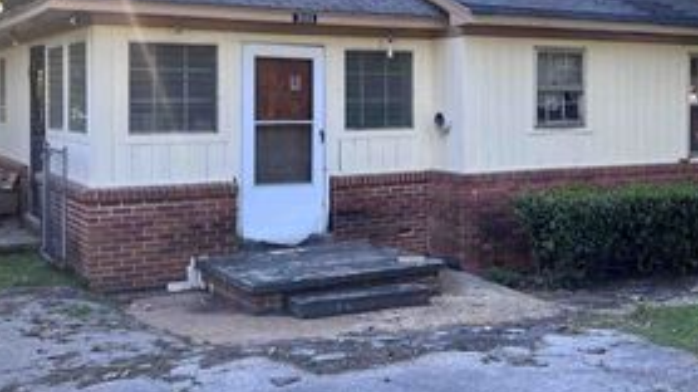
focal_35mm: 51
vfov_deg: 23.3
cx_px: 477
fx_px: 943
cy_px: 114
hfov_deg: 40.0
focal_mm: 5.7
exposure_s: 1/263
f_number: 1.5
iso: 40
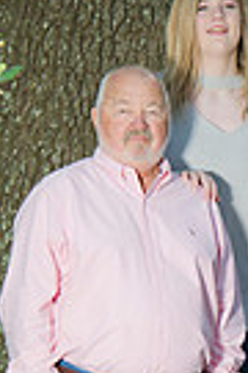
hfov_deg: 2.7
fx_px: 5332
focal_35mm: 516
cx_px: 332
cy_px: 381
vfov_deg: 4.0
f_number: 5
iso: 160
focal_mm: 155
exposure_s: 1/125
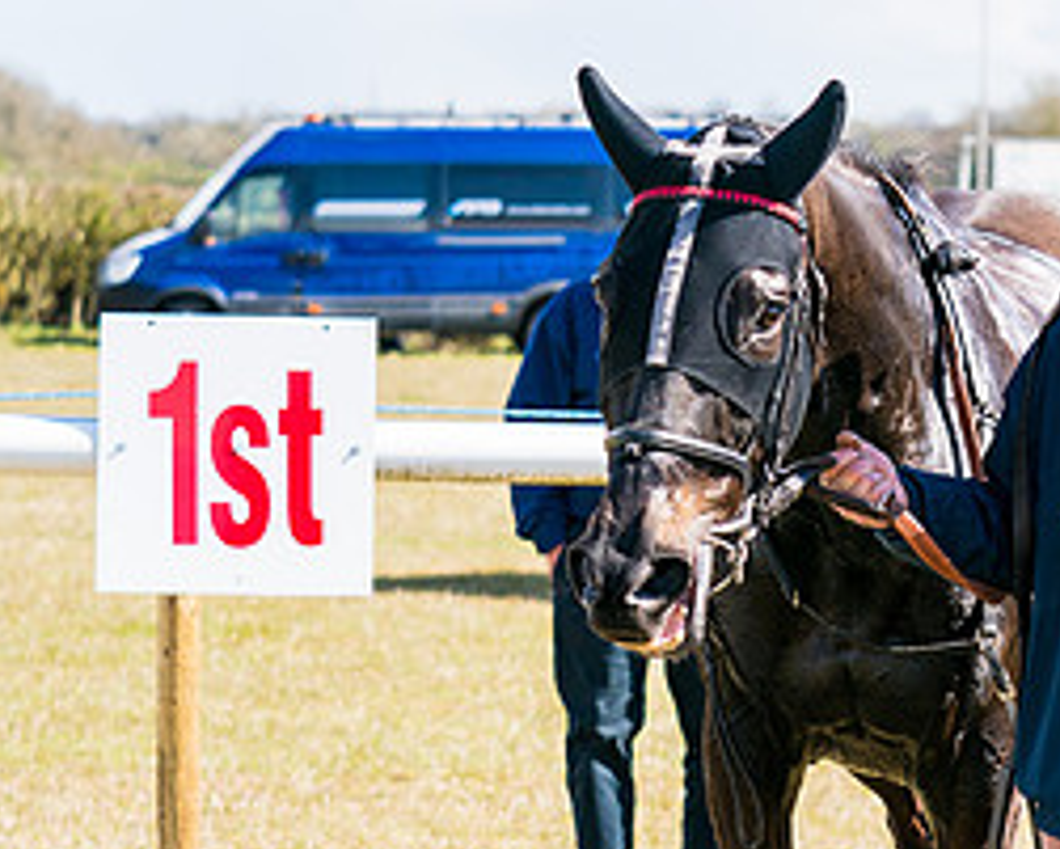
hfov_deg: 10.5
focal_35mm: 182
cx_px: 1139
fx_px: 5712
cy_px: 660
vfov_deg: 8.5
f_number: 4
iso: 400
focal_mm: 71
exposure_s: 1/2000
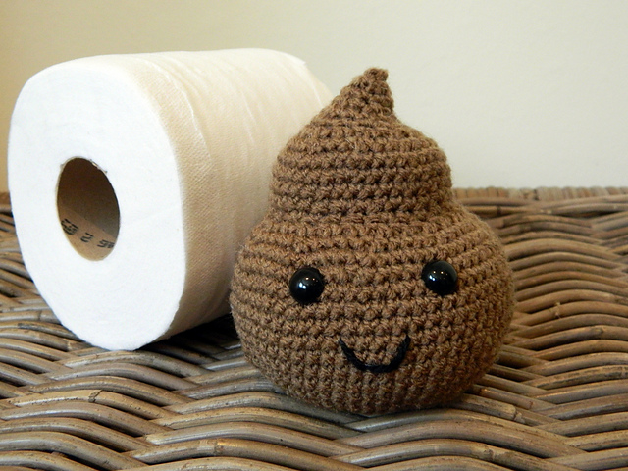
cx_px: 314
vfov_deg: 35.1
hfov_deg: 45.8
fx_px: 744
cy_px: 236
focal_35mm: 41
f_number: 3.5
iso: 400
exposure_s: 1/20
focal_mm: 7.3
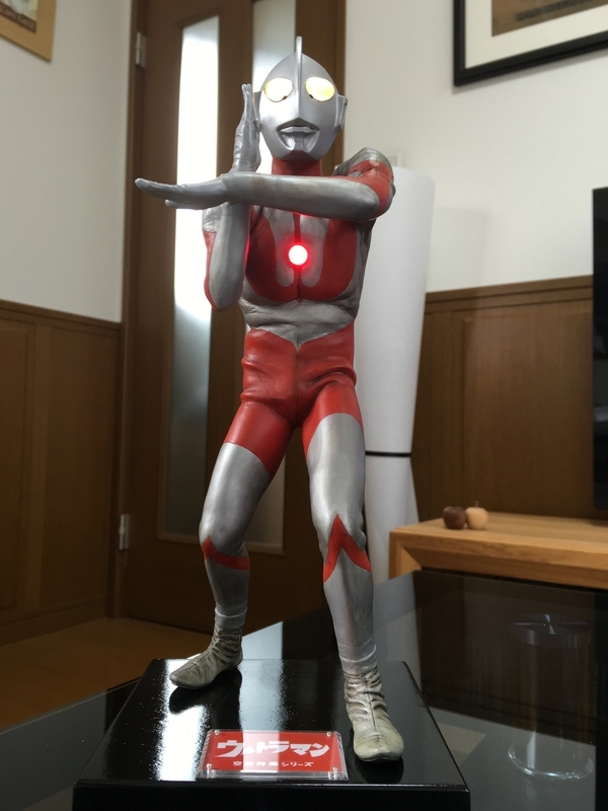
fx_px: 679
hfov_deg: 48.2
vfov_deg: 61.7
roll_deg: -1.3
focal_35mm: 29
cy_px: 406
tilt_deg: +5.1
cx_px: 304
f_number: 2.2
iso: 50
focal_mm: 4.15
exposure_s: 1/30
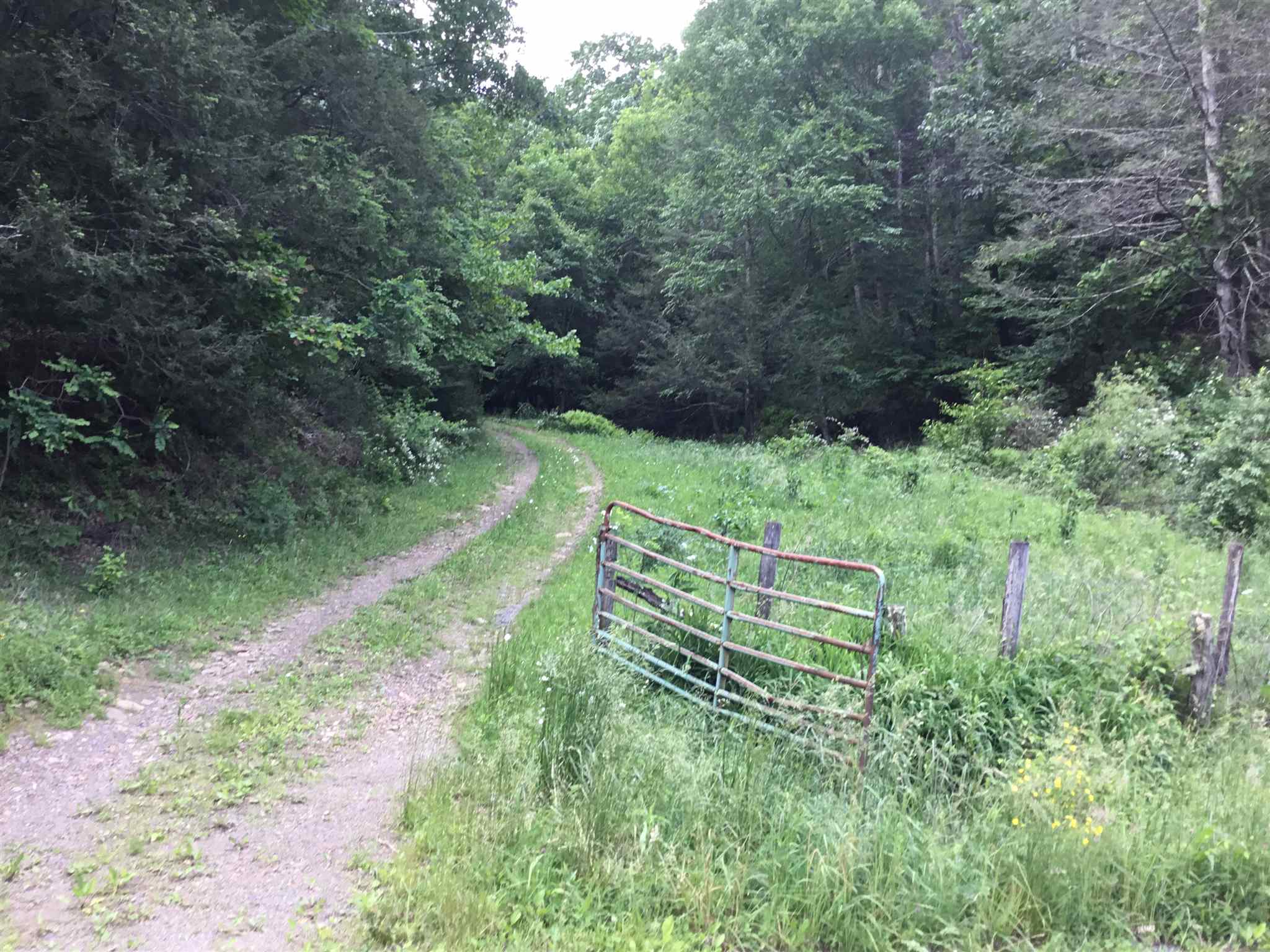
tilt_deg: +1.9
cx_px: 635
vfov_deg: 45.4
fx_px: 1137
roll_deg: -0.6
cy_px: 476
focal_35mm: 31
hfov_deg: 58.4
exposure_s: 1/120
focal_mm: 3.3
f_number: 2.4
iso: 40
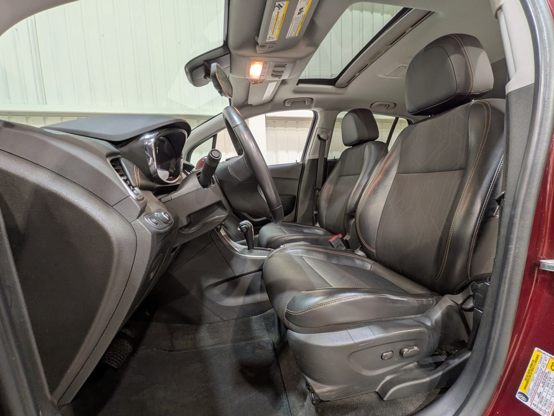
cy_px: 208
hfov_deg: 102.1
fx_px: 224
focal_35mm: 14
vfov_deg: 85.7
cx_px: 277
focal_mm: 1.83
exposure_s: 1/30
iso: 79
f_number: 2.2
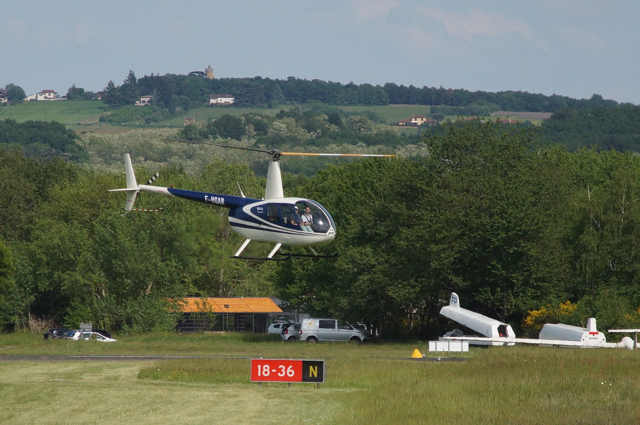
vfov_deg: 3.8
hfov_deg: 5.7
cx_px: 320
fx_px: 6394
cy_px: 212
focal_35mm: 360
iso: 400
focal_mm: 120
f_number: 5.6
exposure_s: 1/3200
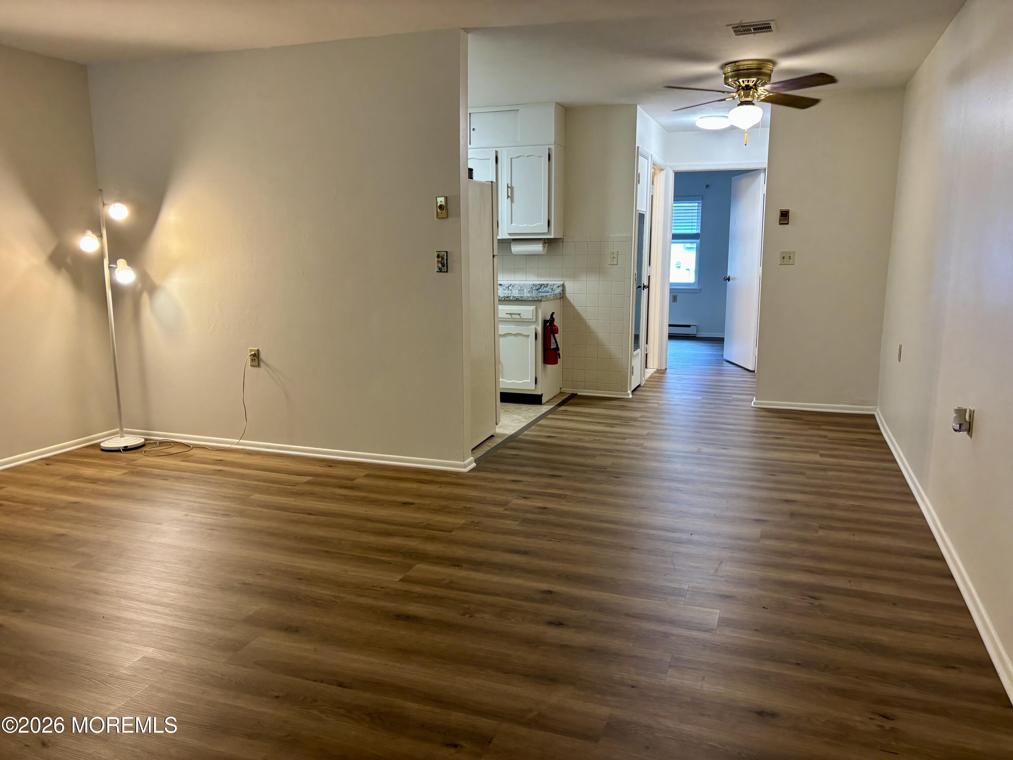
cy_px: 380
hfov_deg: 67.3
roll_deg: -0.1
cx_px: 506
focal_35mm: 26
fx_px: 761
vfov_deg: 53.1
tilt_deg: -9.2
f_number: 1.6
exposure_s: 1/60
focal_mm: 5.96
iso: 160
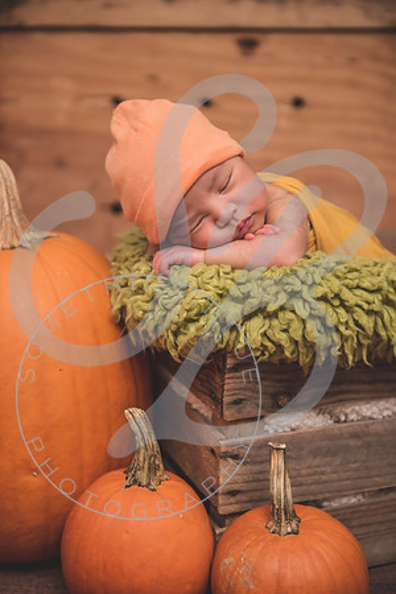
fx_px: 1089
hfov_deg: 20.6
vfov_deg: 30.5
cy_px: 297
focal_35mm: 66
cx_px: 198
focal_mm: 66
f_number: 2.8
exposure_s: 1/200
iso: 200
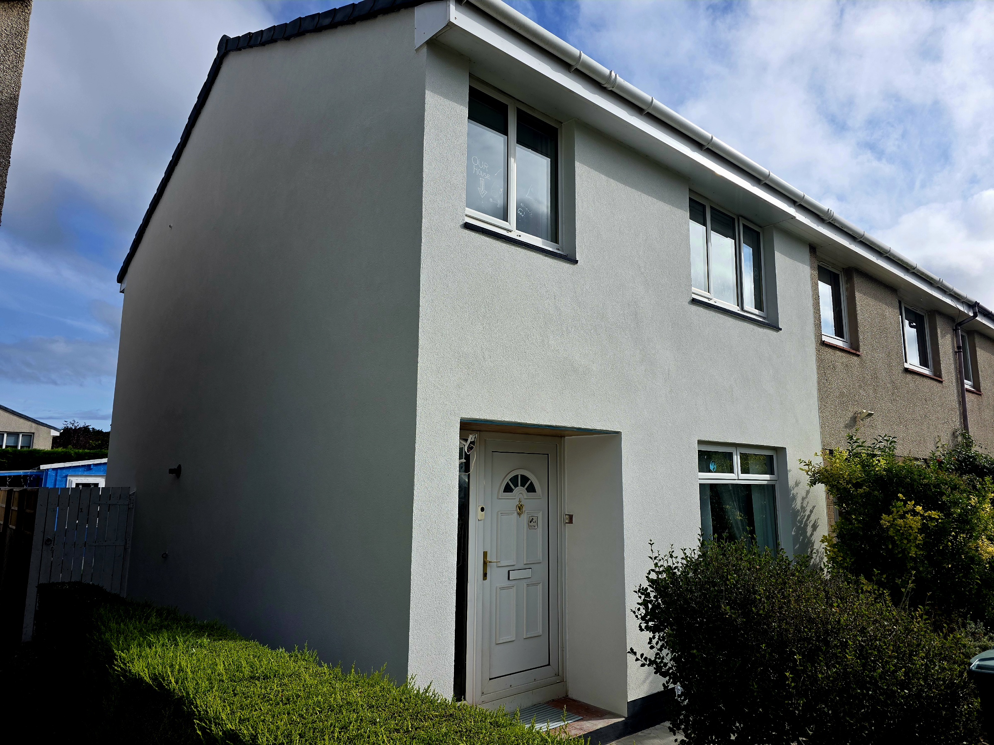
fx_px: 660
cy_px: 372
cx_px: 497
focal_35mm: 23
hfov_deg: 73.9
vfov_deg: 58.9
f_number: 1.7
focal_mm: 6.3
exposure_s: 1/10000
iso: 80
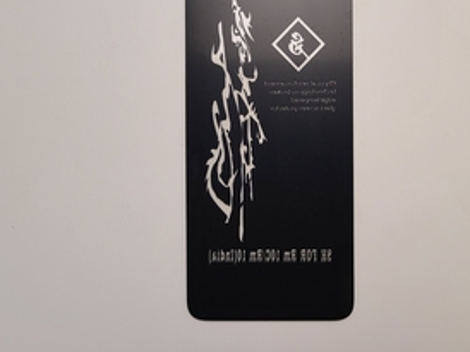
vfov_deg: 37.3
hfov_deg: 48.9
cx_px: 269
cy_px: 124
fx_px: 515
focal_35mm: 38
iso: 80
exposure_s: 1/100
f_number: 1.8
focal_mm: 5.4
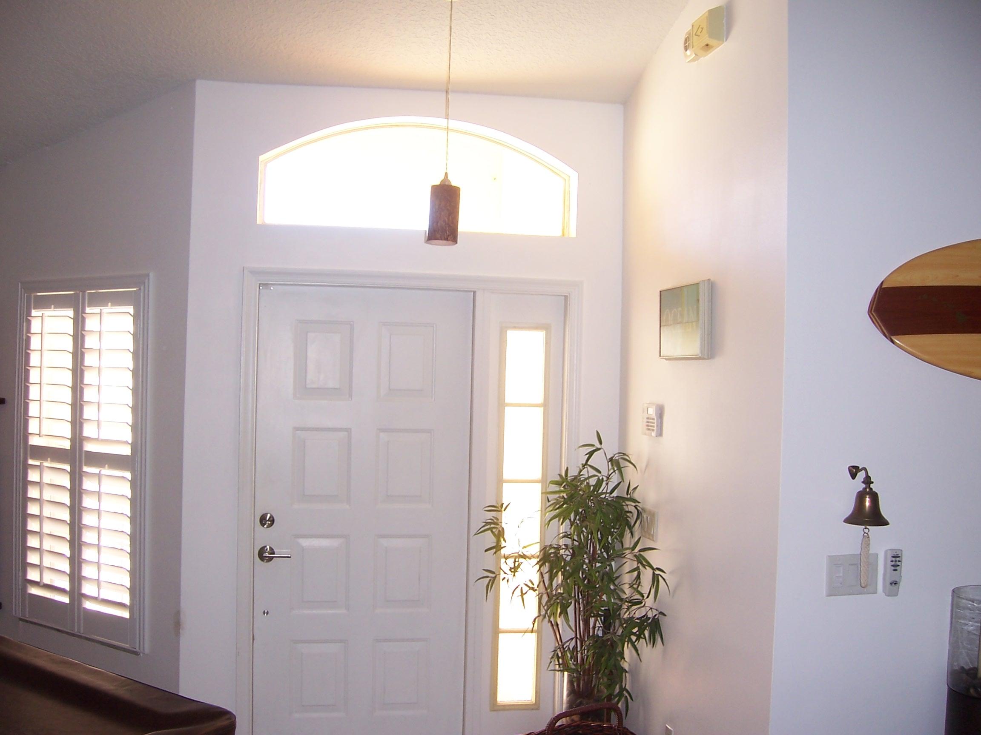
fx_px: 1020
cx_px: 490
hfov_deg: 51.4
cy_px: 368
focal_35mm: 36
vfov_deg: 39.7
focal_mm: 6
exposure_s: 1/60
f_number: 3
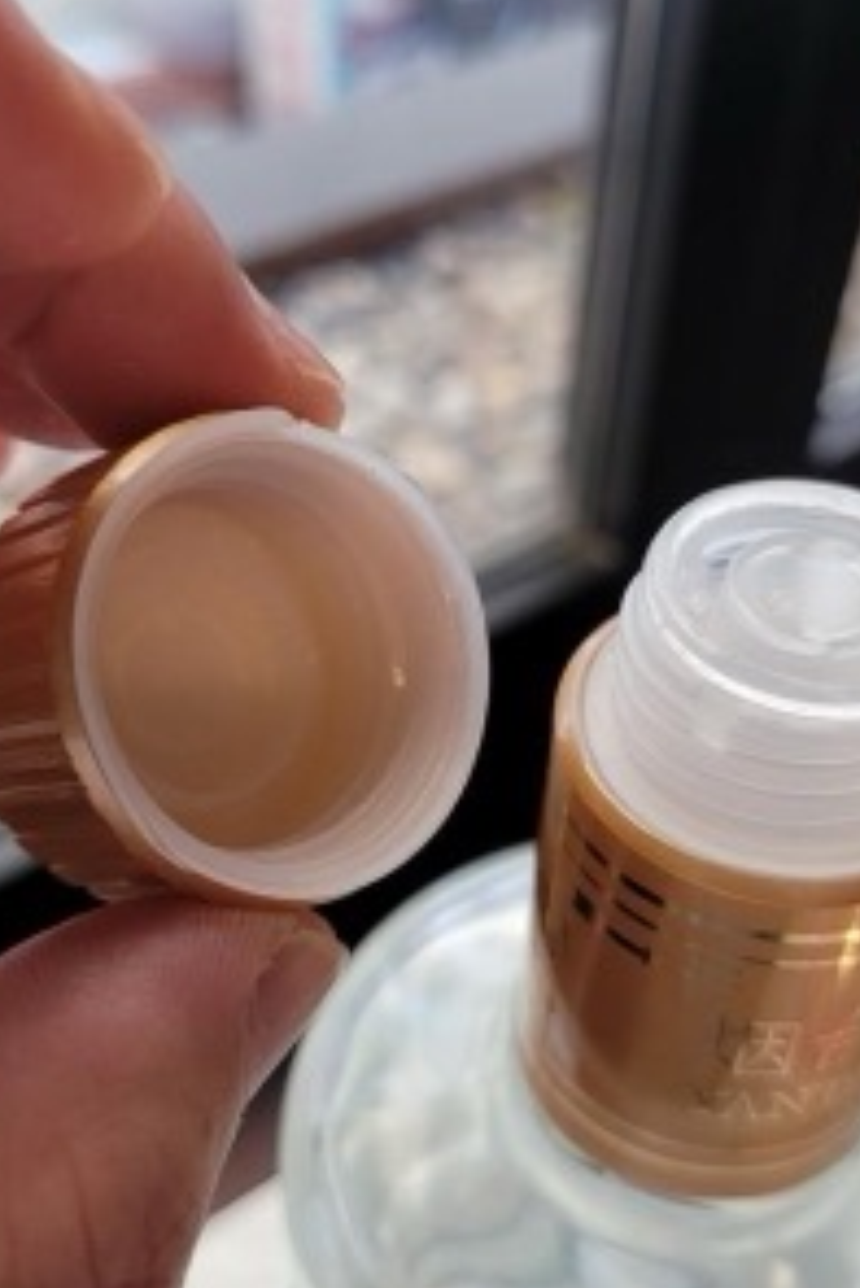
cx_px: 493
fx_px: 1575
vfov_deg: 44.5
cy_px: 611
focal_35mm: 44
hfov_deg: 30.5
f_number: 1.8
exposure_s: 1/120
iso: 200
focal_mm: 5.4
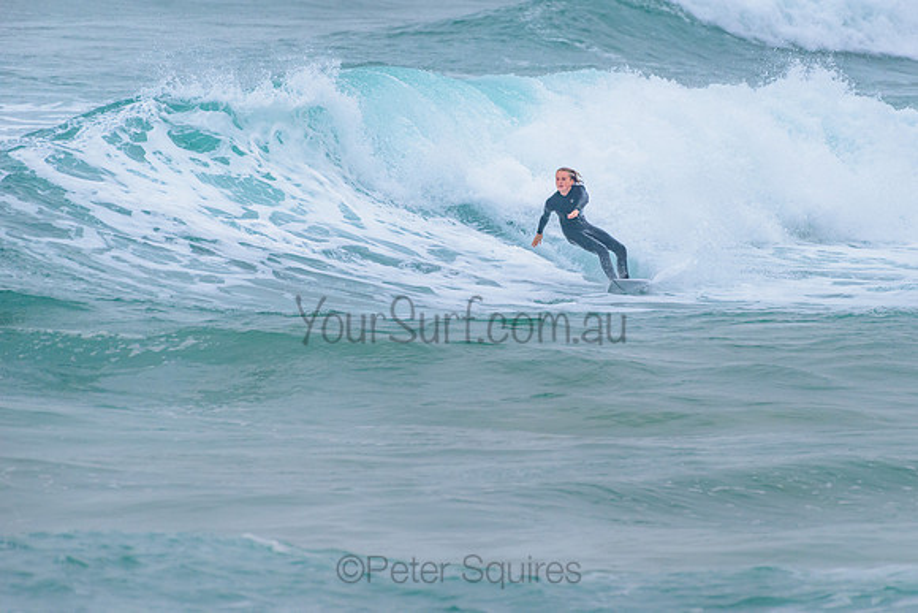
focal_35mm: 612
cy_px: 238
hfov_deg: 3.4
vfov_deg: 2.2
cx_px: 562
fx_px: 15608
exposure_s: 1/2000
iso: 1250
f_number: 5.6
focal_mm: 500
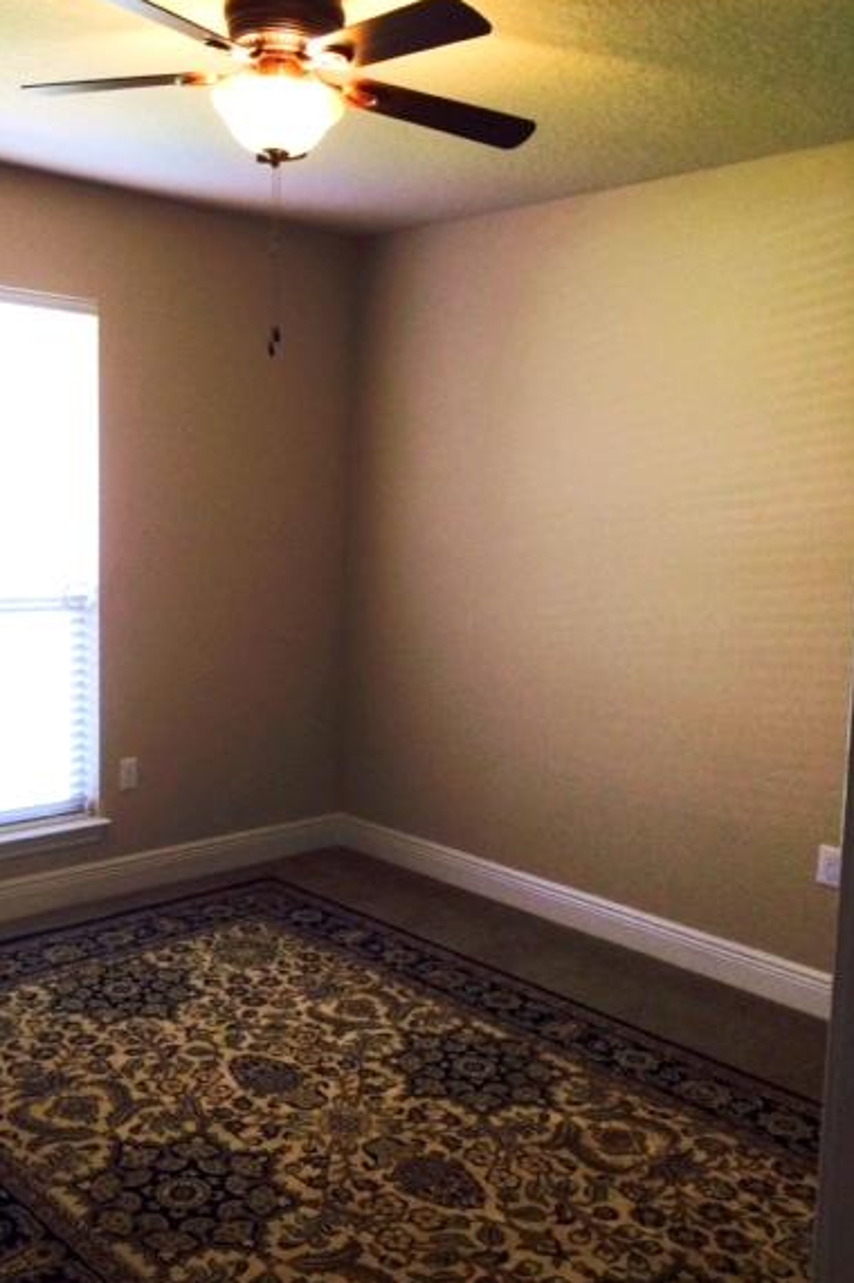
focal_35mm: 35
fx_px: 1247
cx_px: 321
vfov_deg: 54.5
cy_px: 629
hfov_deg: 37.6
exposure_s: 1/30
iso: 50
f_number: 2.2
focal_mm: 4.12
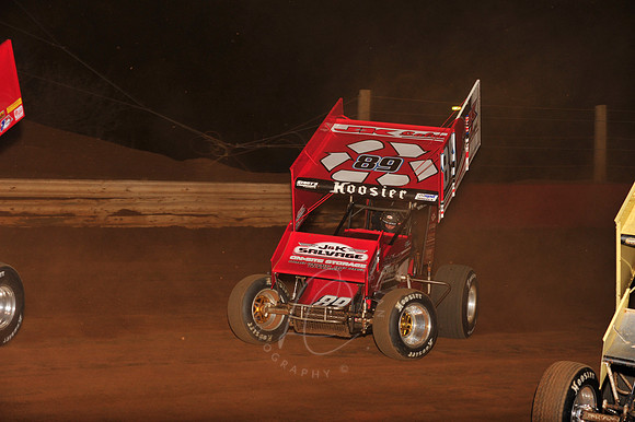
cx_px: 318
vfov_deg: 13.0
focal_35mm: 105
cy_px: 211
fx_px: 1851
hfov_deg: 19.5
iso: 800
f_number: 6.3
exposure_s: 1/320
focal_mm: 105
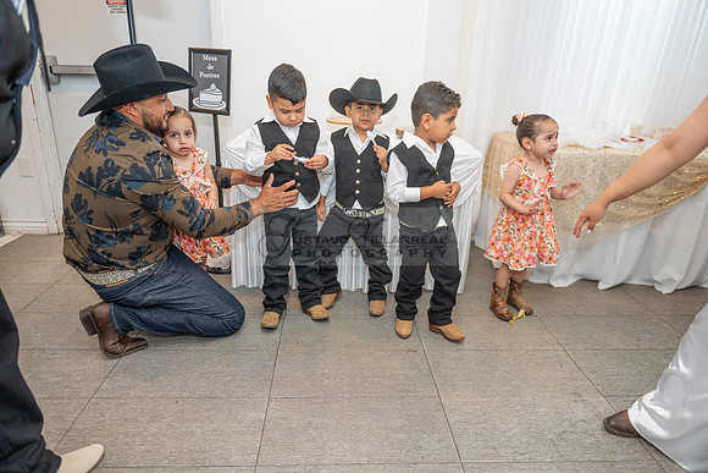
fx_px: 472
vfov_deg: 53.2
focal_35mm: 24
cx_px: 354
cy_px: 236
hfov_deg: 73.7
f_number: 3.2
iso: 800
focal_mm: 24
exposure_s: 1/160
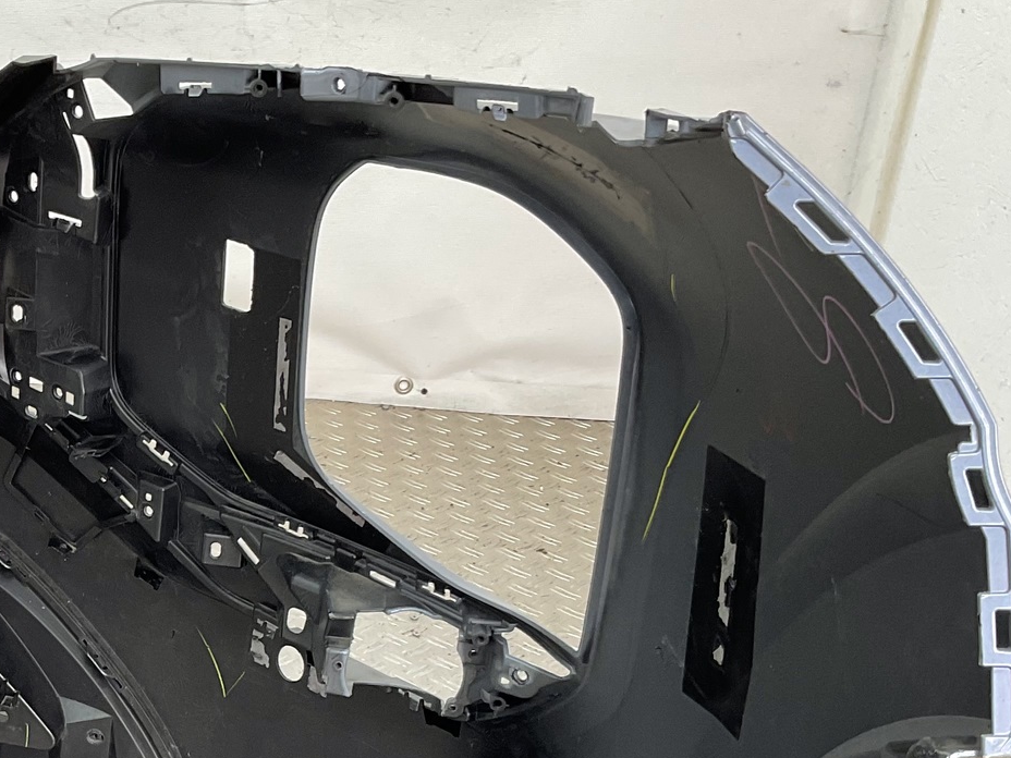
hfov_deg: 28.8
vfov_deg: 23.0
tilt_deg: -27.9
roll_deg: -2.1
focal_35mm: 63
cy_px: 602
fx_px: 1840
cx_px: 5
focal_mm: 3
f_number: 1.8
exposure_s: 1/100
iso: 25
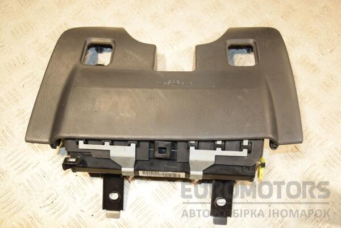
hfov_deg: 53.1
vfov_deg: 36.9
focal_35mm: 36
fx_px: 341
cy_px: 114
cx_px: 170
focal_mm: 24
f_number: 5
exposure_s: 1/200
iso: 800
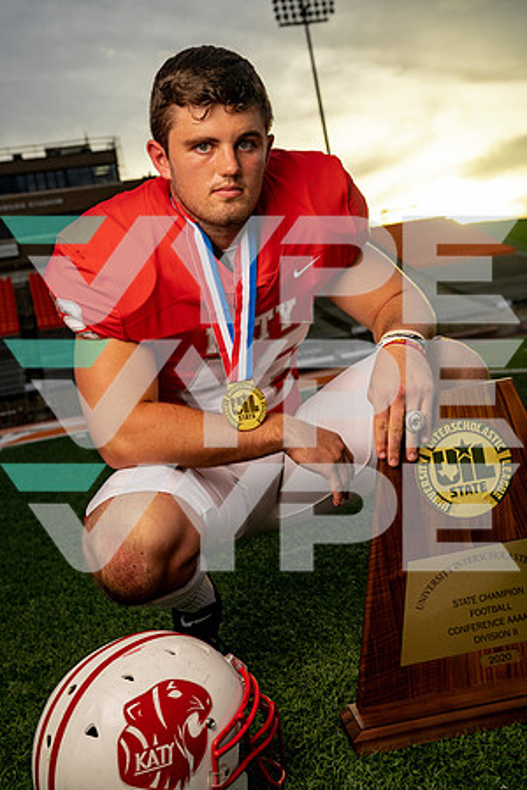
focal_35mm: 43
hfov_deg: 31.2
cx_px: 264
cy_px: 395
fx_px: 944
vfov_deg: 45.4
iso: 200
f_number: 5.6
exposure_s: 1/500
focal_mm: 43
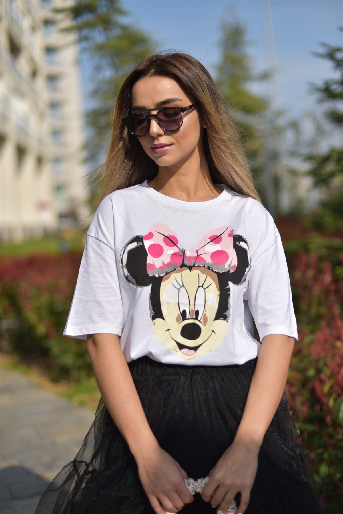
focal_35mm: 50
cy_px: 257
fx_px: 714
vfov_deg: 39.6
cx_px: 172
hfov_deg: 27.0
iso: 80
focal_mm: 50
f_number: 2
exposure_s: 1/6400
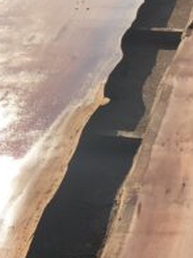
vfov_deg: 24.7
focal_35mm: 79
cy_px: 148
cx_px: 248
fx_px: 587
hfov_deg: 17.5
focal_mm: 3
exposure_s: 1/2320
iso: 16
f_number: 1.8
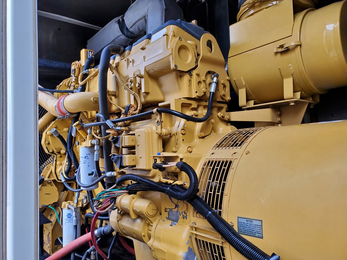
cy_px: 130
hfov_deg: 67.3
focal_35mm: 26
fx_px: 261
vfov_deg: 53.1
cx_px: 174
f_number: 2.4
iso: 125
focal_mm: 4.3
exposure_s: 1/120
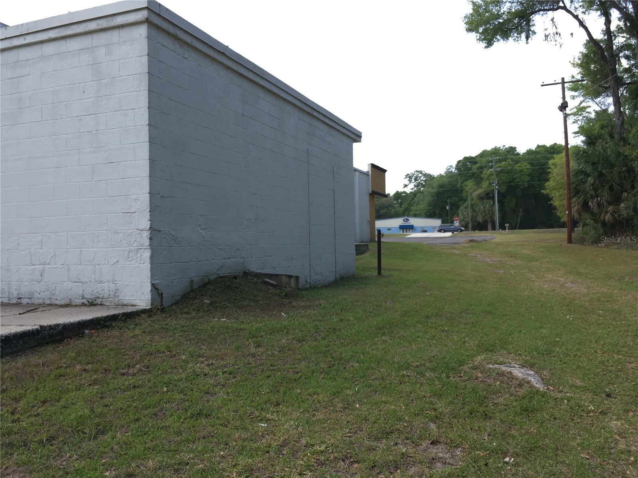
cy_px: 239
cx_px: 319
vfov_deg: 48.2
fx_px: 534
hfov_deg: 61.7
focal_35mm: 29
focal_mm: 4.15
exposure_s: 1/336
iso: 25
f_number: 2.2
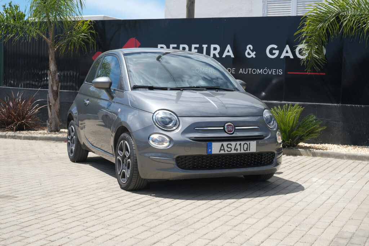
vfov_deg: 26.5
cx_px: 184
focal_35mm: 51
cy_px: 123
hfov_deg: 38.9
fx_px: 523
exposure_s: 1/250
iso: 160
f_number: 9
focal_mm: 34.3
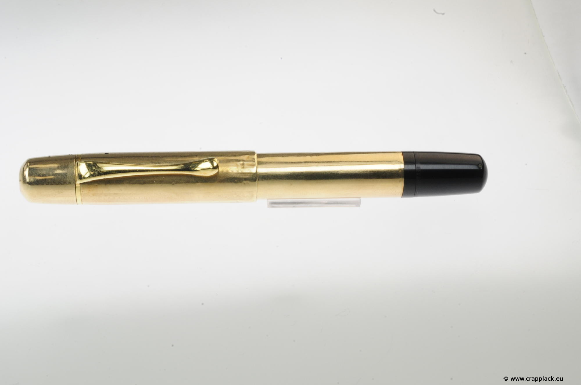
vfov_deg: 11.4
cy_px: 192
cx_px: 290
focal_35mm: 120
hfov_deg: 17.1
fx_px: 1934
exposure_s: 1/13
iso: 400
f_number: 22
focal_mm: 80
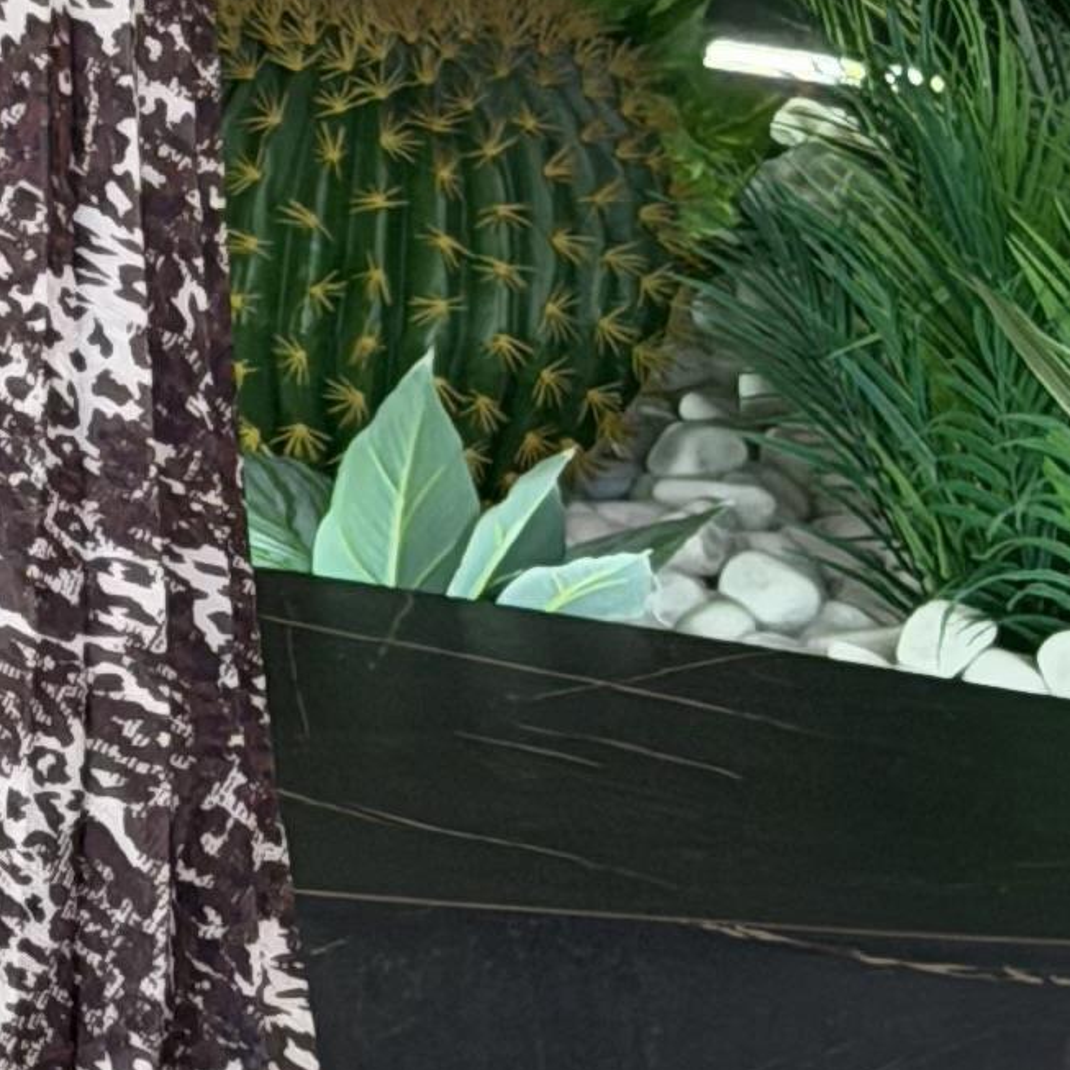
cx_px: -542
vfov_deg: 6.5
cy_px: -847
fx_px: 9162
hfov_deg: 6.6
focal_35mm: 262
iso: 64
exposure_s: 1/211
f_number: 1.78
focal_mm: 6.76
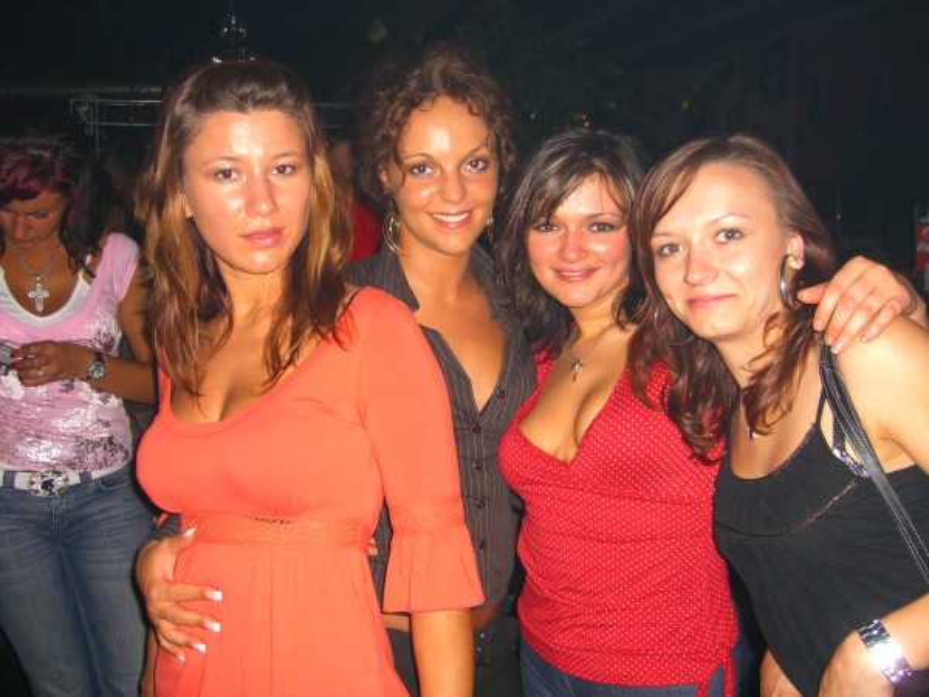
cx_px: 464
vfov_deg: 37.7
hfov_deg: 49.0
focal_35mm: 38
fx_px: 1020
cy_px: 348
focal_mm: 7.9
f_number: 2.8
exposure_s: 1/60
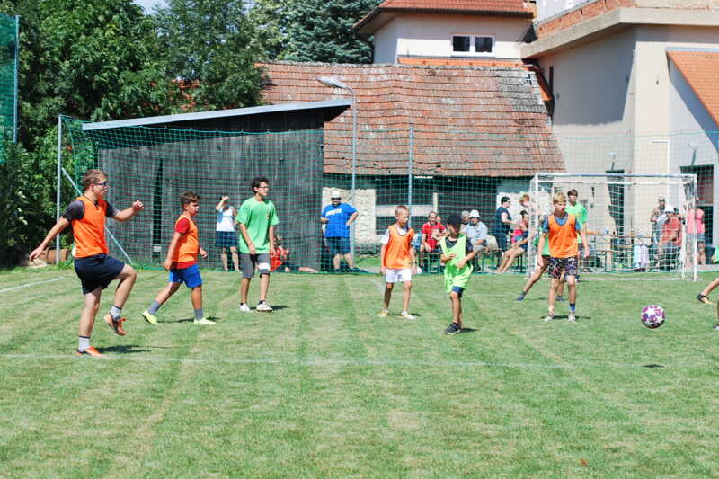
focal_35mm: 105
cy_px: 240
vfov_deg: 13.0
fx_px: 2097
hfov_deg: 19.5
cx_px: 360
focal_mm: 70
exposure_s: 1/500
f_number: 5.6
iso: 110
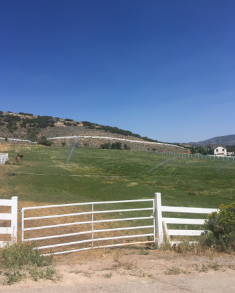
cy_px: 143
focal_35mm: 31
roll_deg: +2.0
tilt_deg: +3.5
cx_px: 119
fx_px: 269
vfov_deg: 57.1
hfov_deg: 47.2
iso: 25
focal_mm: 4.15
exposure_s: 1/2331
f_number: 2.2
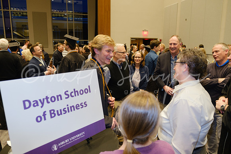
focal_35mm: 26
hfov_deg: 69.4
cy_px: 77
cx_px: 116
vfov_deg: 49.6
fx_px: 167
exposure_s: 1/70
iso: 1600
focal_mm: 17
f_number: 2.8
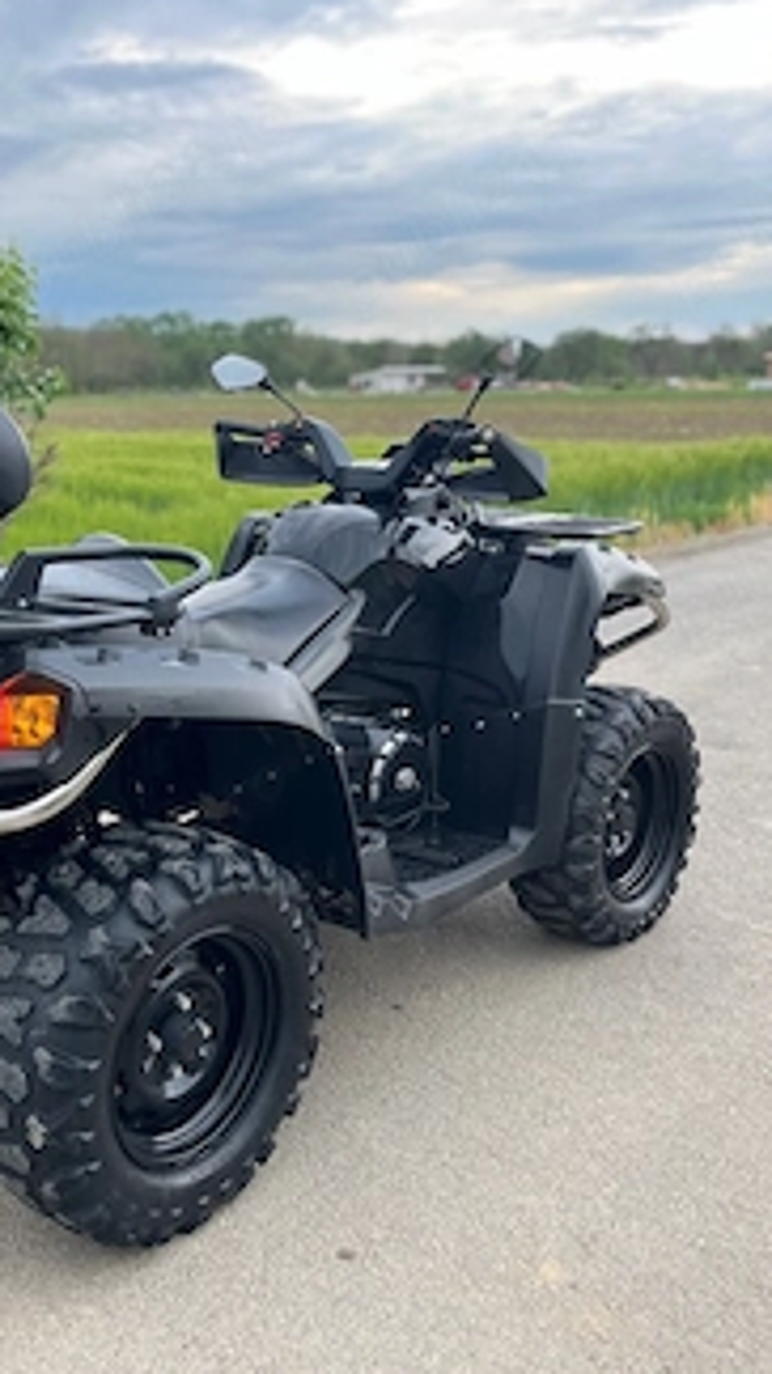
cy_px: 585
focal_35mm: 35
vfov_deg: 56.4
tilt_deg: -9.6
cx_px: 233
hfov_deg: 33.3
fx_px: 1275
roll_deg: +2.5
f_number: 1.6
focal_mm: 5.1
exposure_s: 1/172
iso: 64
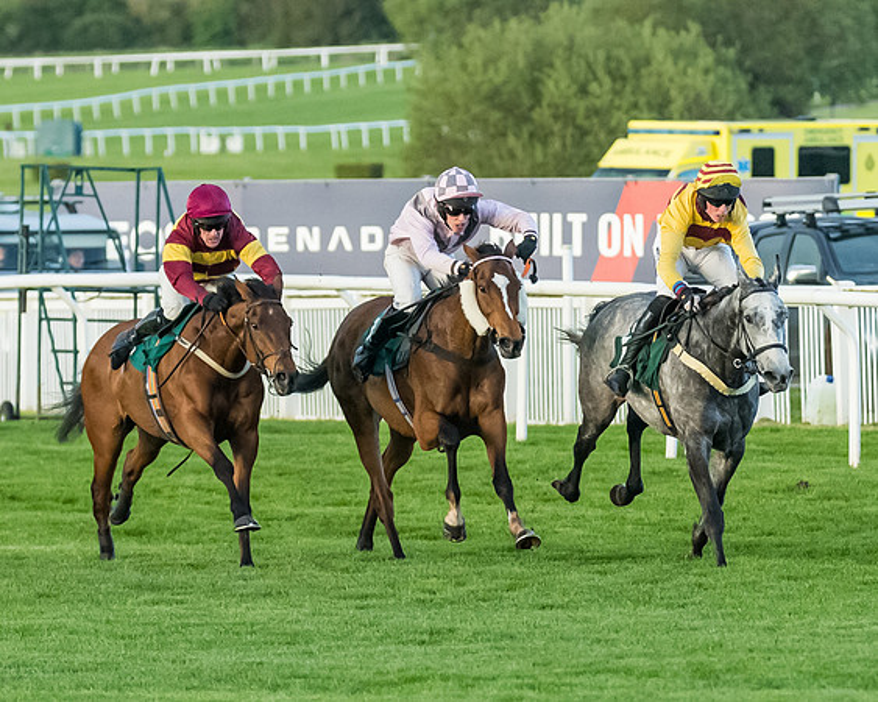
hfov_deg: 3.8
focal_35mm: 505
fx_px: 13108
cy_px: 338
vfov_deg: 3.1
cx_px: 552
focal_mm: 180
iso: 4000
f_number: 4
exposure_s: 1/2000
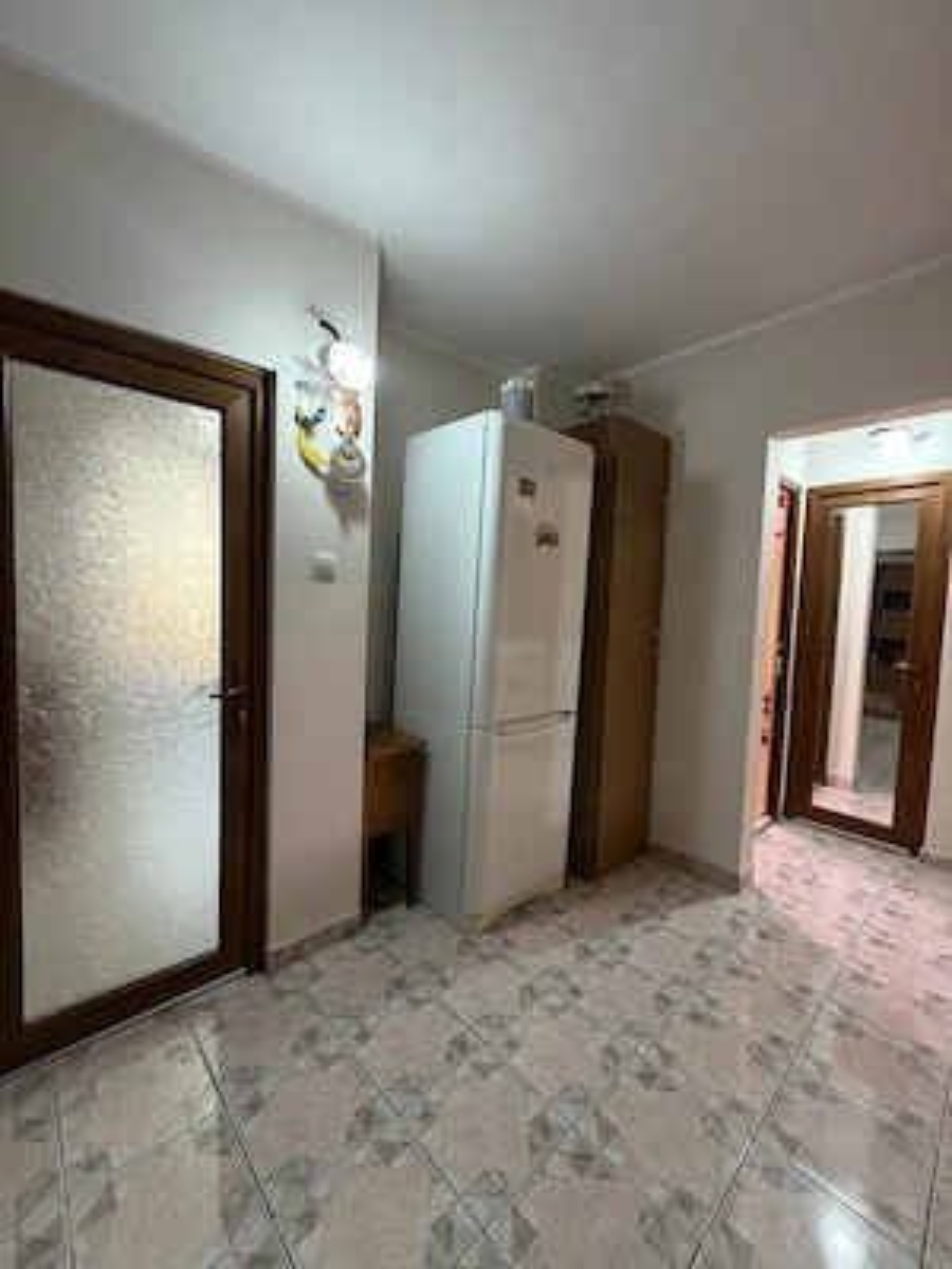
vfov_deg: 102.1
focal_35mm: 14
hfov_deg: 85.7
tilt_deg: -3.9
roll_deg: -2.2
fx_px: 513
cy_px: 634
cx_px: 476
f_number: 2.2
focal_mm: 2.22
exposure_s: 1/50
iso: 500
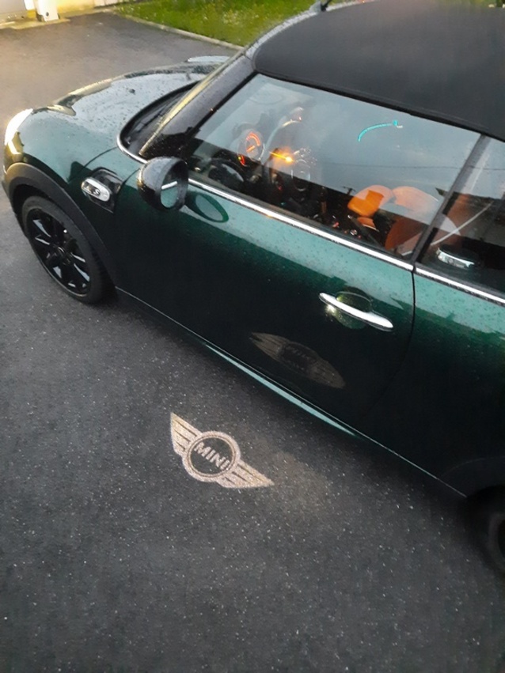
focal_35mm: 25
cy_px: 336
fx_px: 486
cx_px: 252
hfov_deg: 54.9
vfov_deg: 69.4
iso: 1600
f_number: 2
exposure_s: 1/10
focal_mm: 4.6
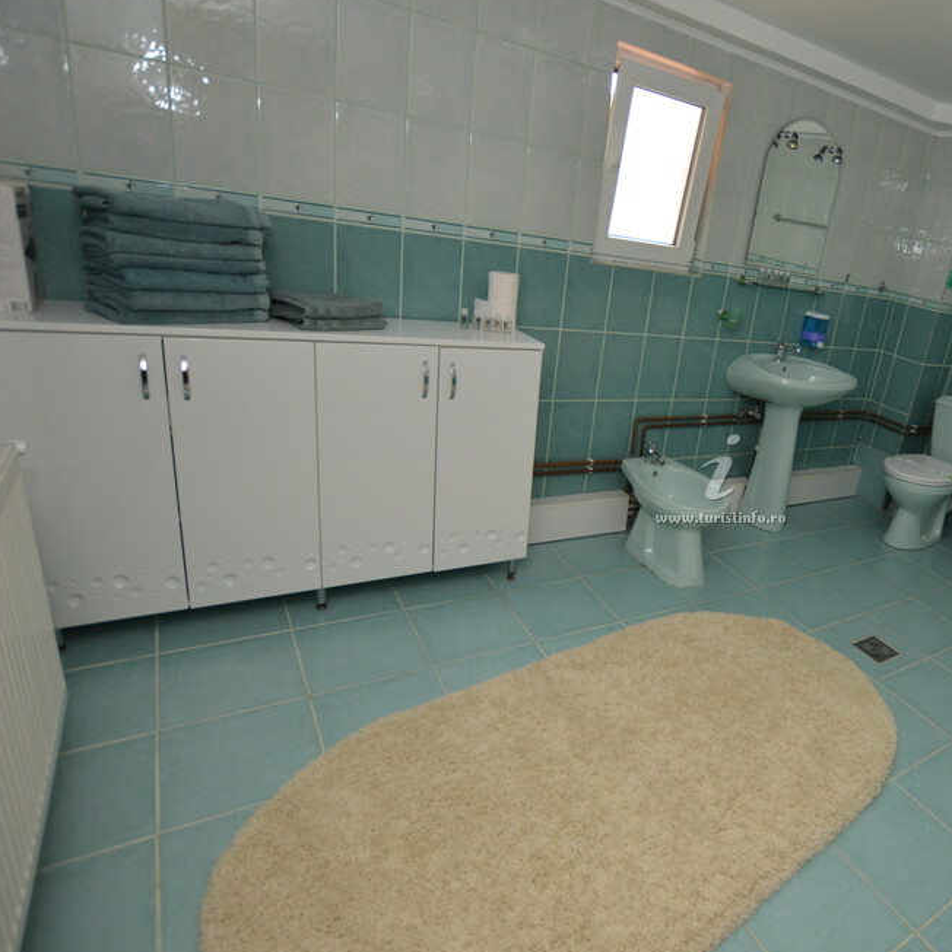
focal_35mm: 20
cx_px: 710
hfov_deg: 70.0
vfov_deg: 74.8
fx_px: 622
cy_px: 467
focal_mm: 10
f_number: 3.5
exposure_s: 1/80
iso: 200
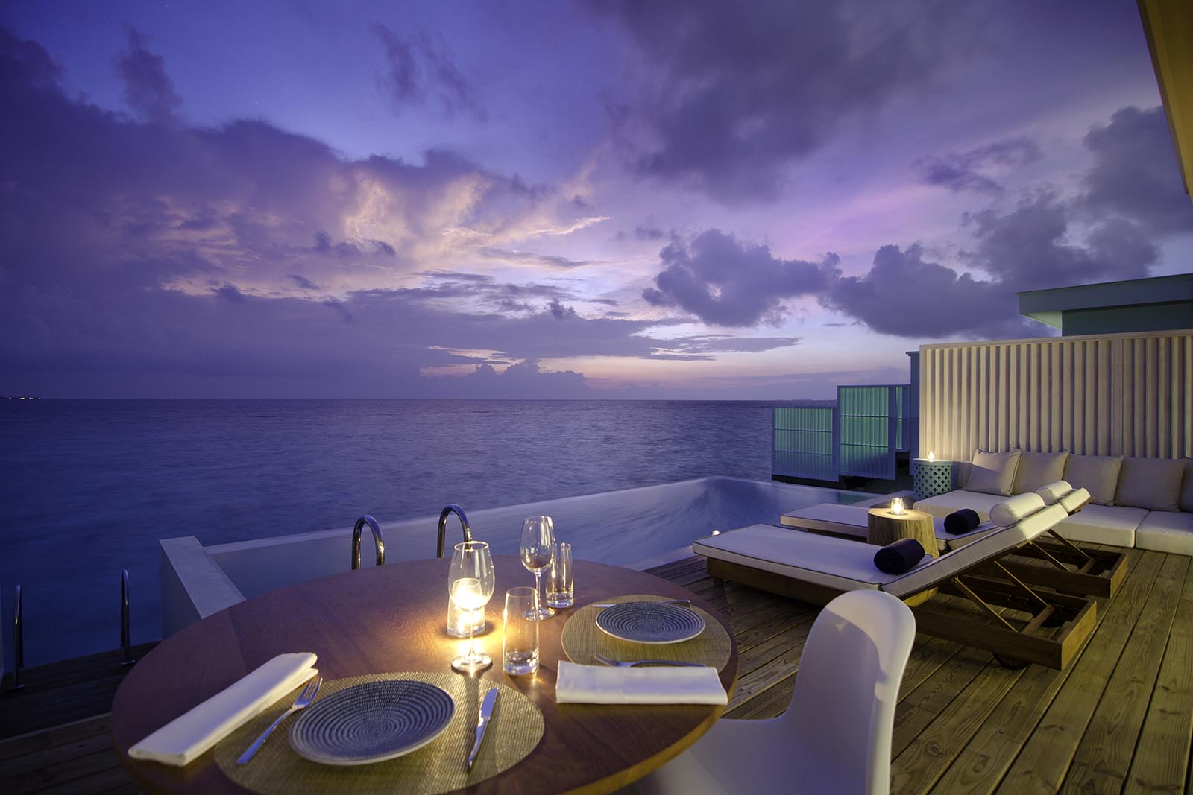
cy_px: 398
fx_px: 547
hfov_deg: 95.0
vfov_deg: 72.1
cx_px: 596
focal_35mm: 16
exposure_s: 3
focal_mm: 11
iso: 400
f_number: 3.2
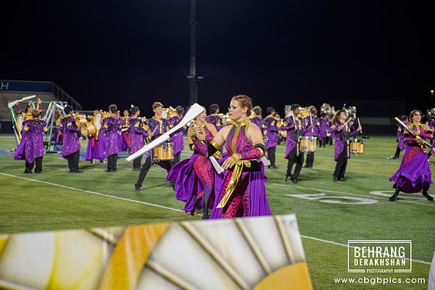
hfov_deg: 28.1
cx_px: 214
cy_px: 148
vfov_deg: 18.9
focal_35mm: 72
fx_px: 870
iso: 1800
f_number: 2.8
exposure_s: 1/400
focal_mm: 70
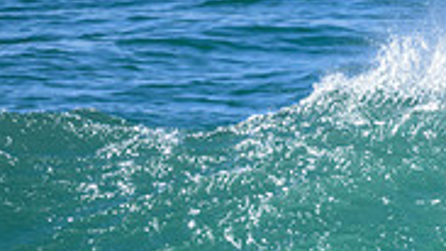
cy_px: 364
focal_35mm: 2650
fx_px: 31344
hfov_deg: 0.8
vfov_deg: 0.5
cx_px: 646
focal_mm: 800
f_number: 6.3
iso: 900
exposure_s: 1/2000
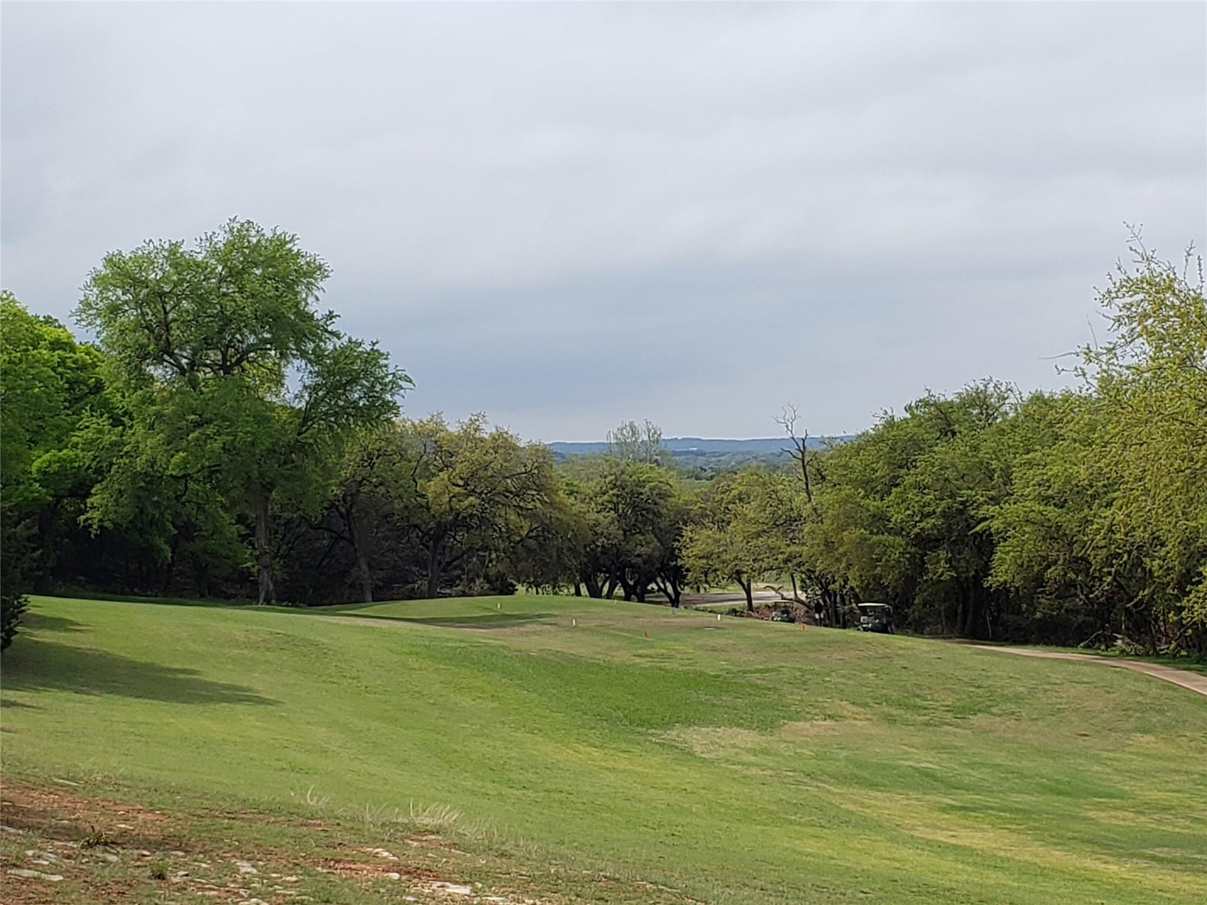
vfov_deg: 53.1
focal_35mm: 26
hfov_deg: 67.3
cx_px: 604
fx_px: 907
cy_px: 452
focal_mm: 4.3
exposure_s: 1/1798
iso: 50
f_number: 2.4
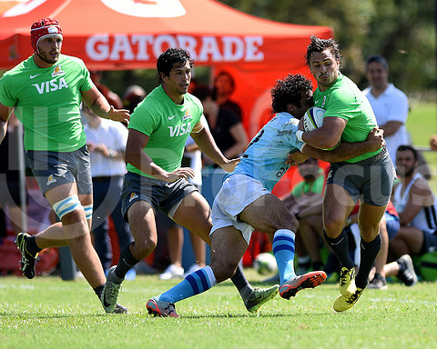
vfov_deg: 4.6
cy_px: 175
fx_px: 4397
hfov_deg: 5.7
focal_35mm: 340
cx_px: 214
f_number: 2.8
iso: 200
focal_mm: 300
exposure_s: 1/1600
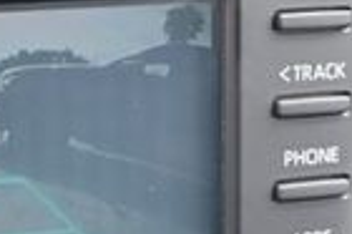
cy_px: 274
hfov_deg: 12.4
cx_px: -196
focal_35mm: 157
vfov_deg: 8.6
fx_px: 1536
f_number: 4.2
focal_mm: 23
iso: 400
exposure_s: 1/160
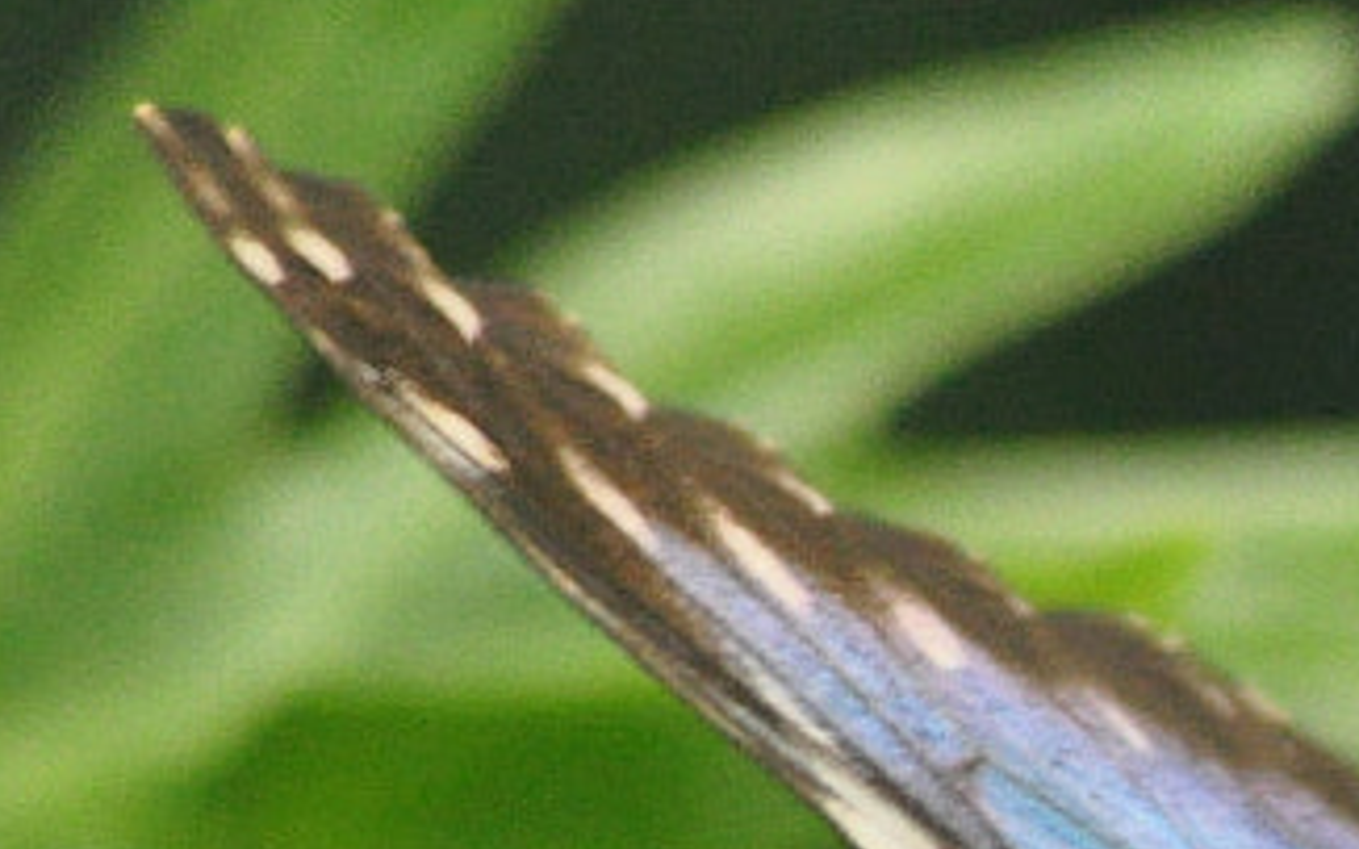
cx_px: 2199
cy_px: 1483
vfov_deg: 0.9
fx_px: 55731
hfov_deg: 1.4
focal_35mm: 1505
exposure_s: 1/250
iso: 1600
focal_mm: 200
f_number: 5.6
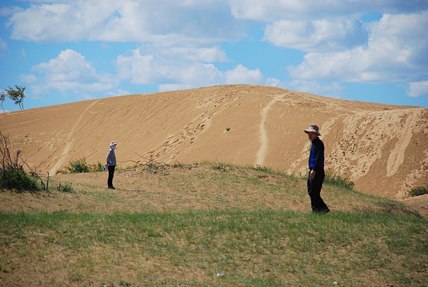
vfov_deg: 6.8
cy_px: 144
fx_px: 2411
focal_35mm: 202
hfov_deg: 10.1
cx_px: 214
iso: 400
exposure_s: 1/2500
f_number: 6.3
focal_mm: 135
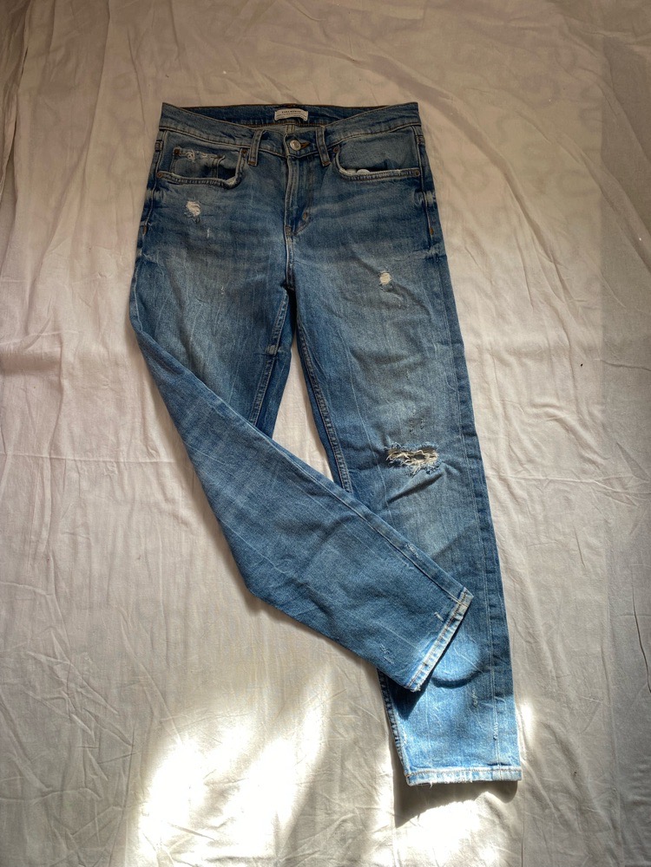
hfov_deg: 53.1
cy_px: 434
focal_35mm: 26
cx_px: 326
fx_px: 652
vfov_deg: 67.3
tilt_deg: -79.5
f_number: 1.8
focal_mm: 4.25
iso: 64
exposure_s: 1/121
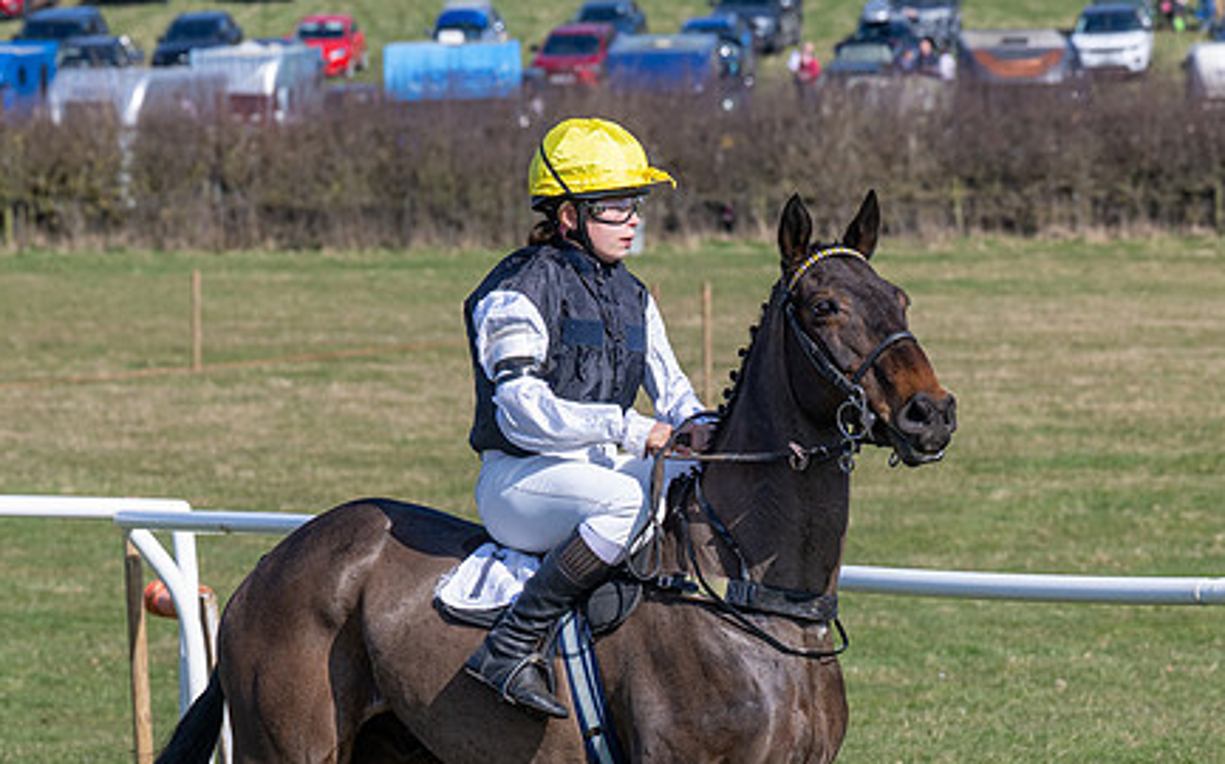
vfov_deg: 5.6
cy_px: 611
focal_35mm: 234
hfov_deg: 9.0
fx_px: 7807
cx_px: 739
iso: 200
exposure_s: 1/1600
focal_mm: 98
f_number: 5
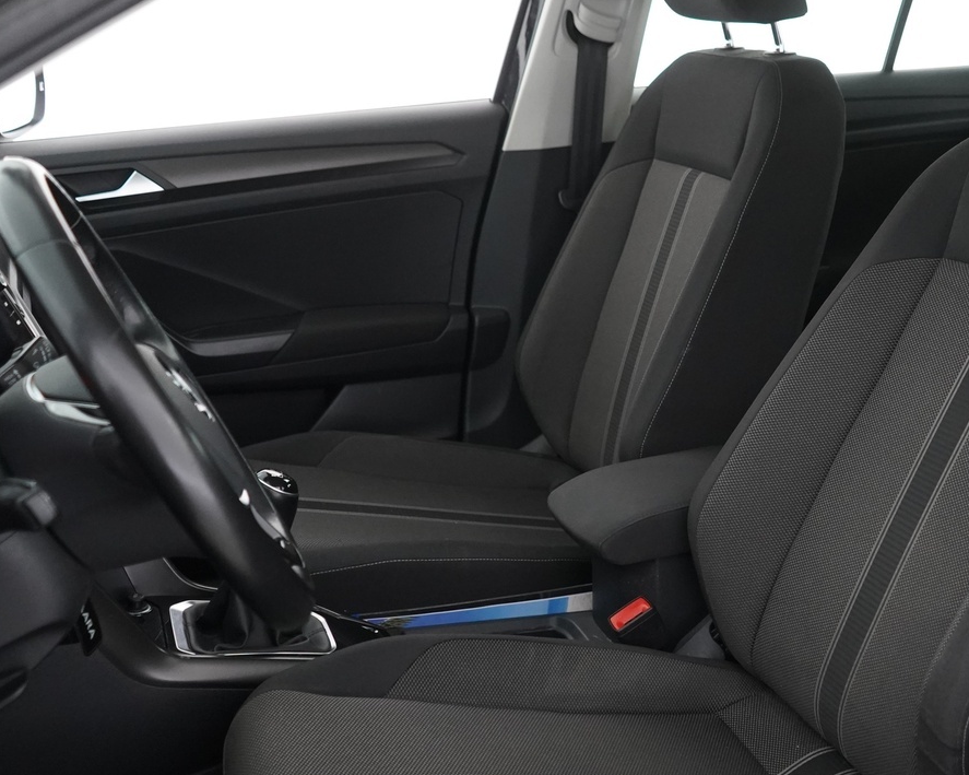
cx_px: 723
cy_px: 367
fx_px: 1376
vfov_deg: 31.4
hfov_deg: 37.9
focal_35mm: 48
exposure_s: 1/40
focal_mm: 28
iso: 4000
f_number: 3.5
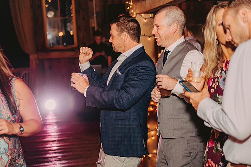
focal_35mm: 60
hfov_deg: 33.4
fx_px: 418
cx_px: 134
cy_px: 84
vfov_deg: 22.6
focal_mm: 56
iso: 1000
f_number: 2.8
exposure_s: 1/160
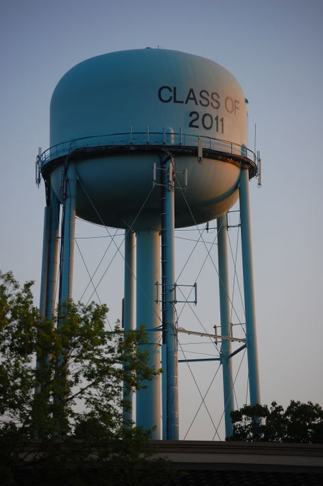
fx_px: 2265
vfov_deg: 12.2
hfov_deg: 8.2
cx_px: 162
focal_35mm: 168
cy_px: 243
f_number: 5
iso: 200
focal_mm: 112
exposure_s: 1/400
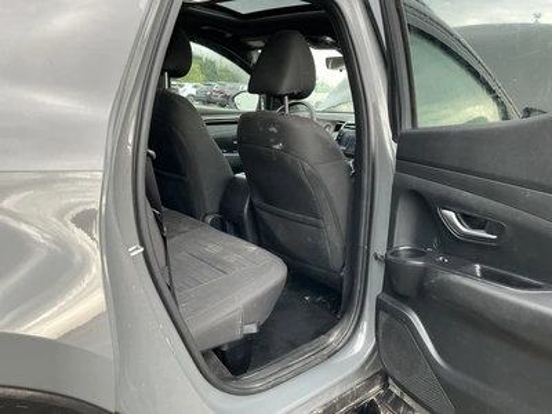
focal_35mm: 28
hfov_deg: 63.4
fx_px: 446
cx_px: 276
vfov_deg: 49.7
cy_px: 207
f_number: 1.8
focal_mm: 3
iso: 64
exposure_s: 1/91
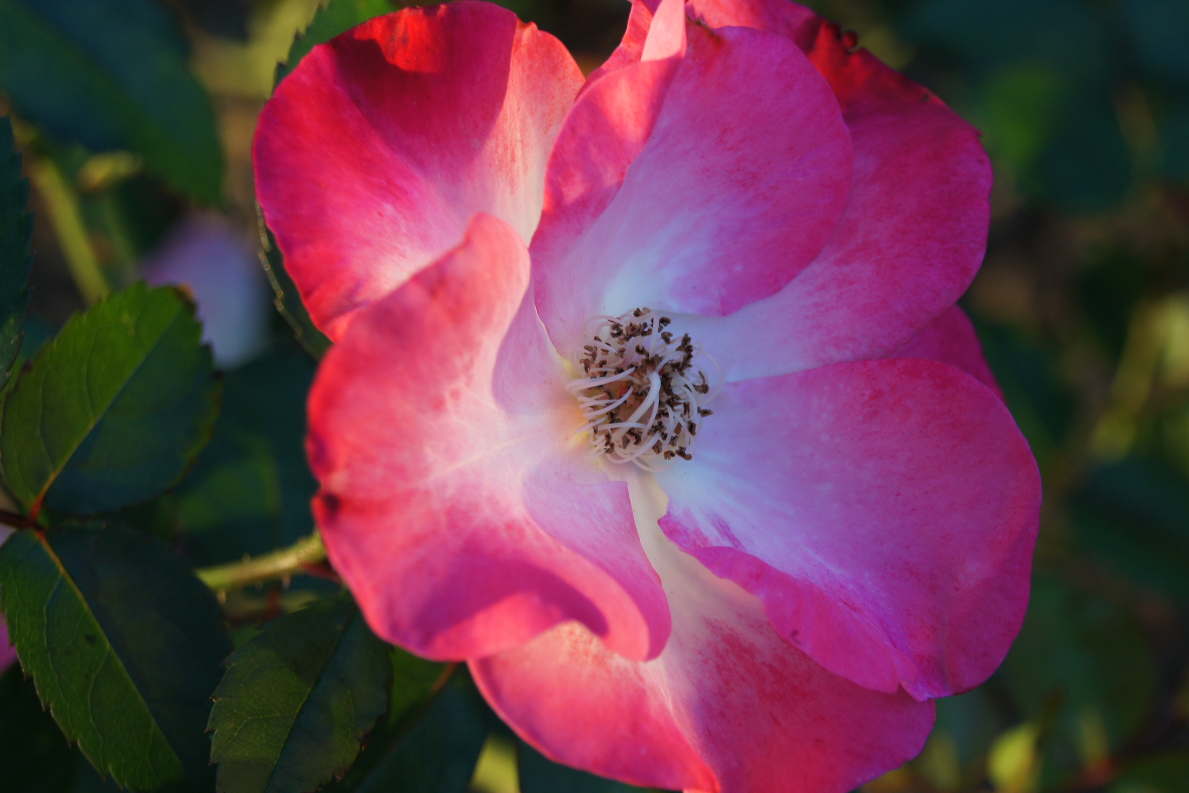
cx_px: 845
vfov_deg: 11.6
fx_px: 3887
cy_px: 332
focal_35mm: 118
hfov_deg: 17.3
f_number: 7.1
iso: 200
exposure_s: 1/100
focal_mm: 55
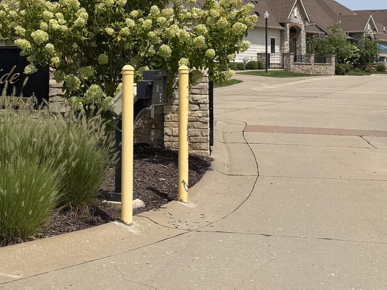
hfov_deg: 25.3
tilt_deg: +2.7
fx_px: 861
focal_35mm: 77
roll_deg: +0.1
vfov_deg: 18.8
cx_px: 155
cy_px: 23
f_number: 1.78
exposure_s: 1/4975
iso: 80
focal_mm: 6.76
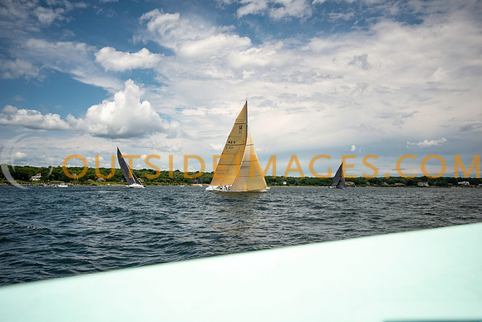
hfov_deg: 57.5
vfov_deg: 40.2
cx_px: 241
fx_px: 440
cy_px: 161
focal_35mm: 33
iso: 250
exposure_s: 1/3200
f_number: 5.6
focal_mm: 31
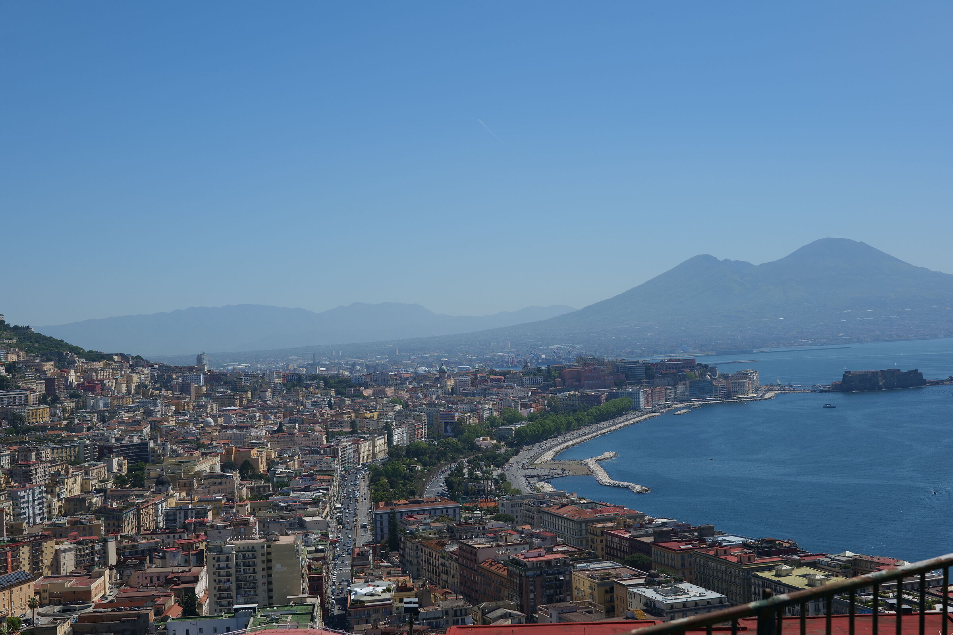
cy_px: 318
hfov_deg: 39.6
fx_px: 1324
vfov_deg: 27.0
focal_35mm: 50
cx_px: 476
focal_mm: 50
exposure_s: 1/800
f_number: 5.6
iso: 100
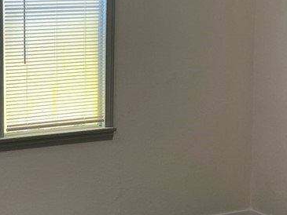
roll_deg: +2.0
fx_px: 605
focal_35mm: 73
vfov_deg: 20.2
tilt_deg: -6.1
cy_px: 89
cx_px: -13
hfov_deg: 25.1
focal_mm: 4.25
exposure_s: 1/120
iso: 40
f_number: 1.8
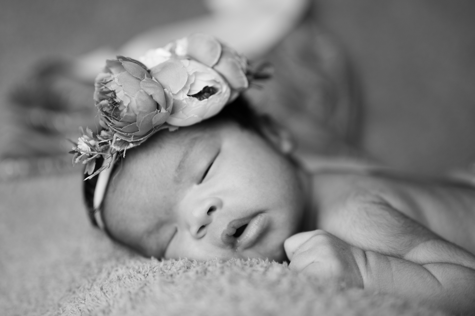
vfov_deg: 27.0
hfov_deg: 39.6
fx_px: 660
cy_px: 158
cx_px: 238
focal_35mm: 50
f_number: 1.8
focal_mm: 50
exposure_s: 1/200
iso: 500
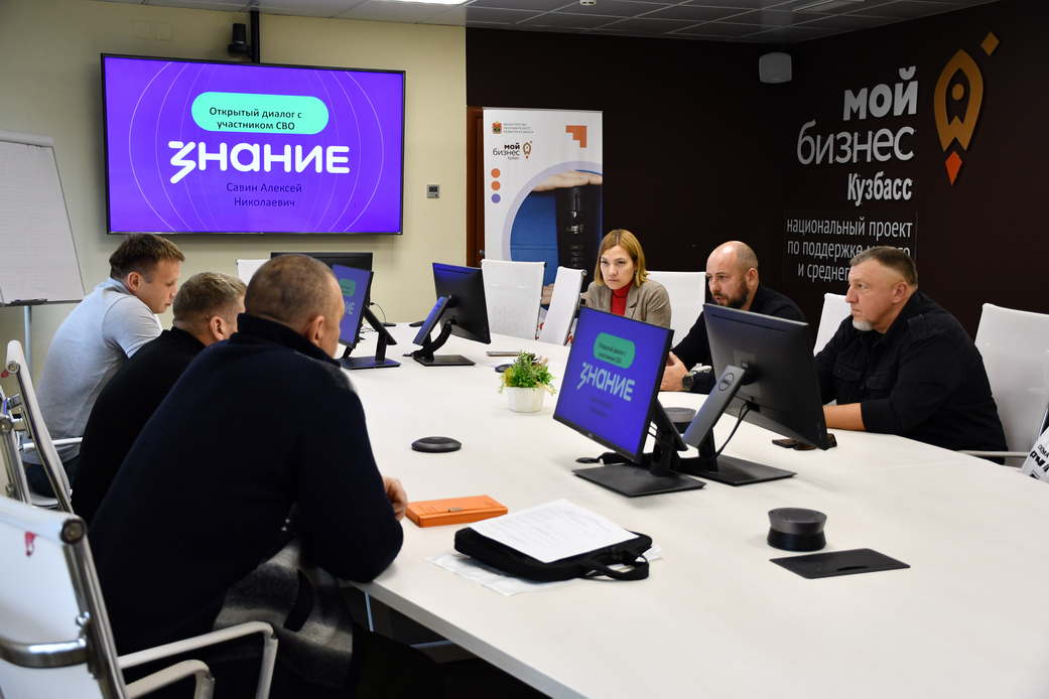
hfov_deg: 48.5
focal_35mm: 40
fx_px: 1165
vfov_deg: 33.4
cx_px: 524
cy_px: 350
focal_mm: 27
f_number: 4
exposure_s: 1/125
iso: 1000
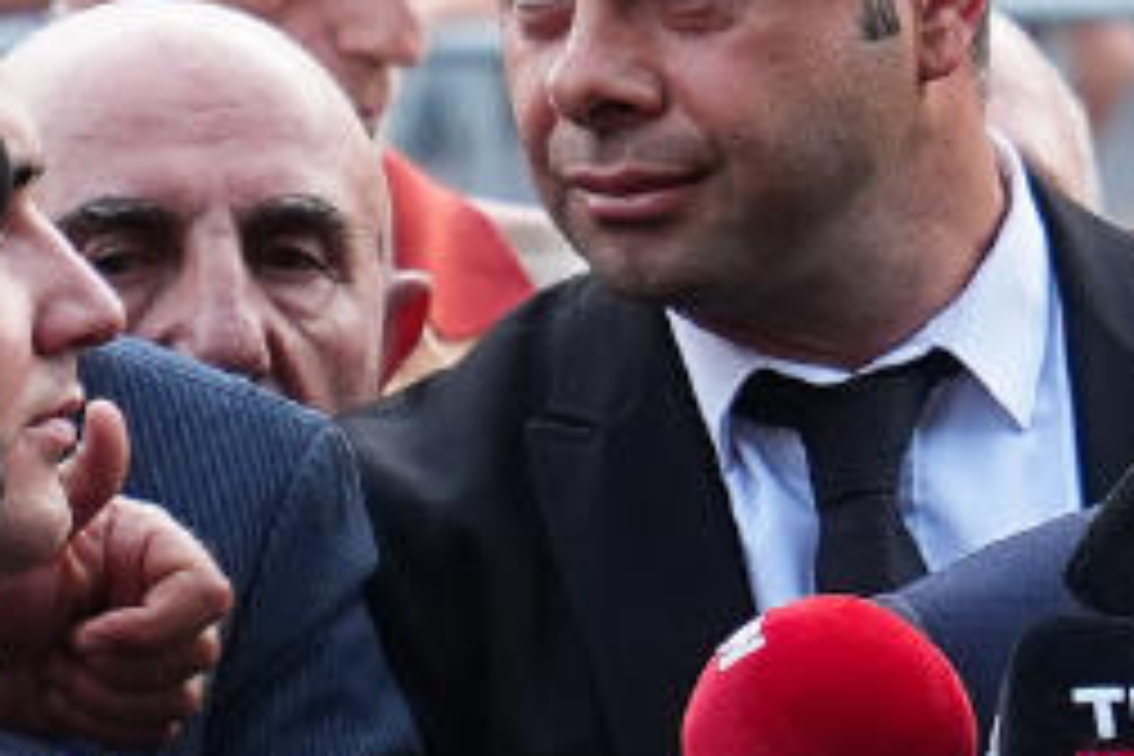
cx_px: 1220
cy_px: 392
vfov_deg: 2.7
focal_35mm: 500
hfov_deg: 4.1
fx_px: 15749
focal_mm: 70
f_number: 3.5
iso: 640
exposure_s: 1/320
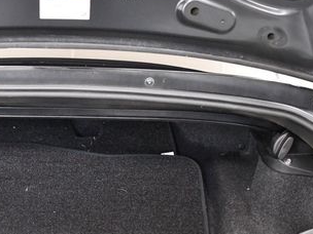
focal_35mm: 73
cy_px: 190
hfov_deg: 26.1
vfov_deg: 19.9
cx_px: 54
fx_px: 660
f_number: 3.5
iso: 4000
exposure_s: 1/60
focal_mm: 18
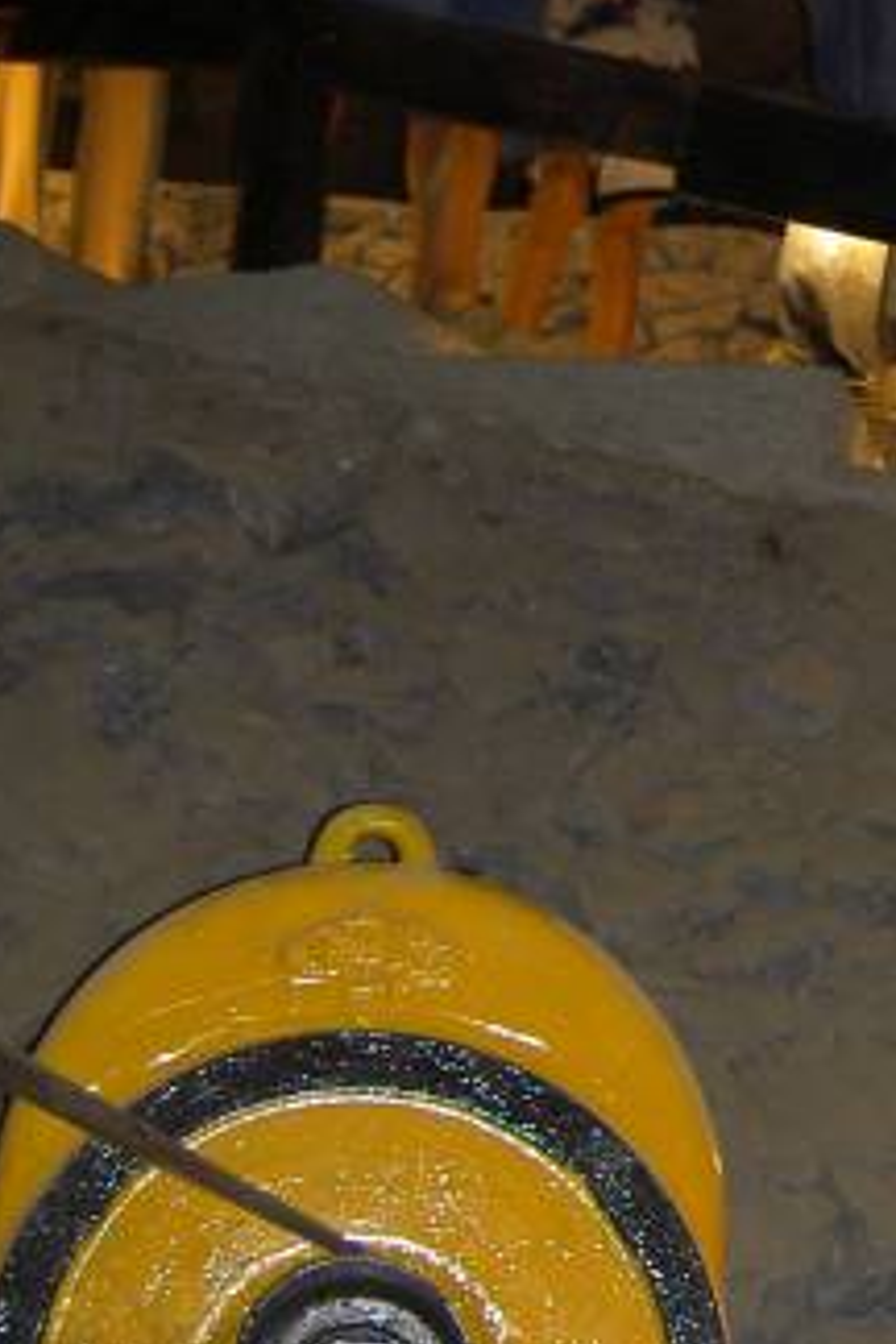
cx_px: 1149
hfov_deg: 13.2
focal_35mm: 100
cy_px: 377
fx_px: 3733
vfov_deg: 20.3
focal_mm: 8
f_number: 2.8
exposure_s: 1/30
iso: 100
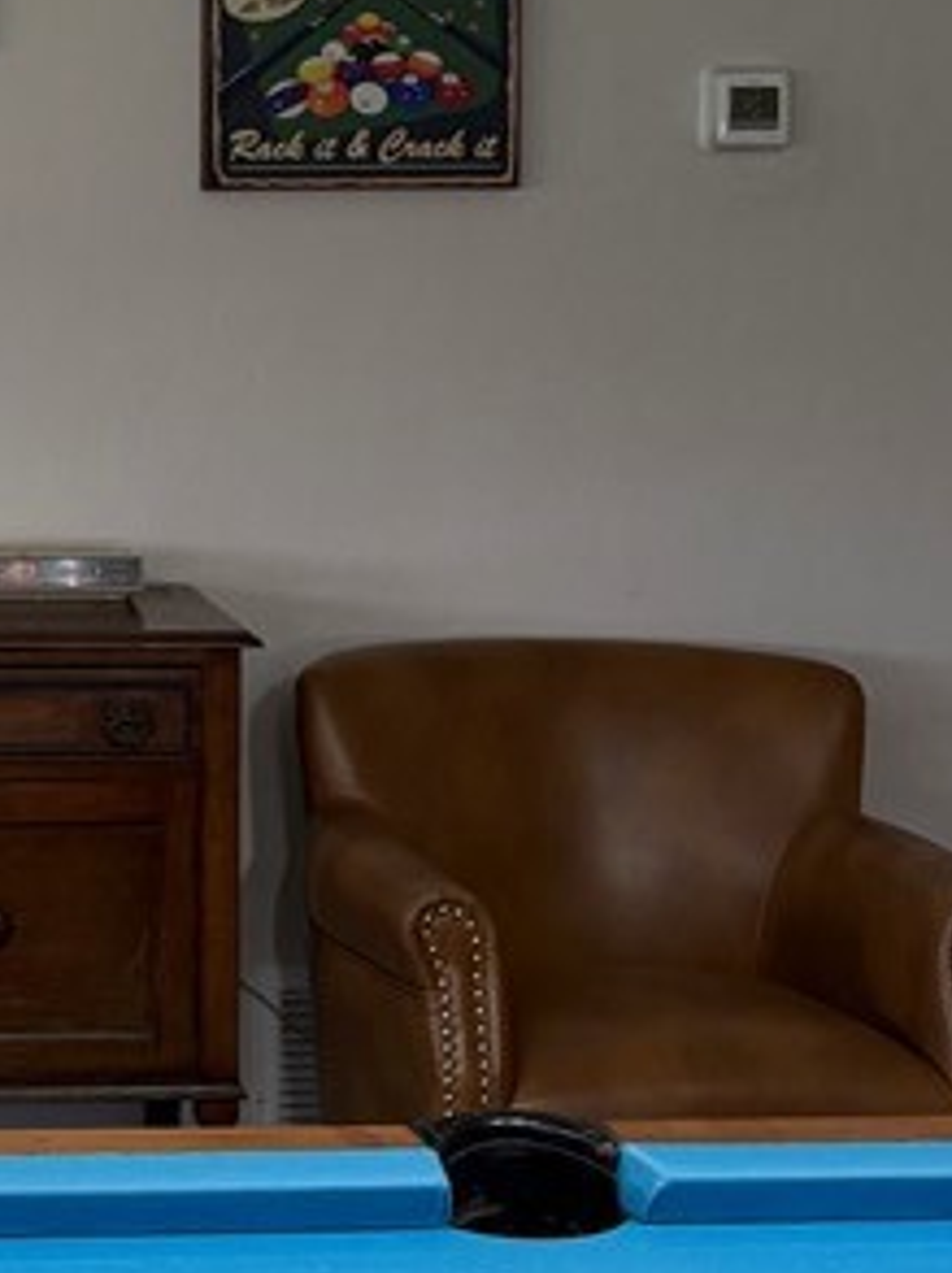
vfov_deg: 21.3
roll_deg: -0.7
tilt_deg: -0.4
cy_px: 278
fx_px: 3344
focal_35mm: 91
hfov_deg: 15.5
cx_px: -252
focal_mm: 5.96
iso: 125
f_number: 1.6
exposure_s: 1/60
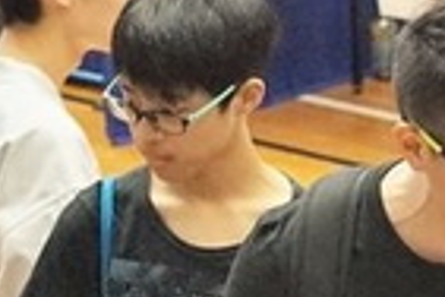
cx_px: 691
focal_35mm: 252
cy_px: 442
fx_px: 3115
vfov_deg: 5.4
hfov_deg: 8.0
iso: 3200
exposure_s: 1/100
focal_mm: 30
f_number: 2.8
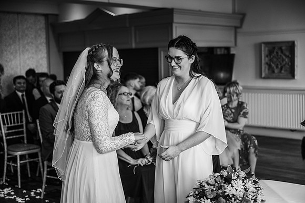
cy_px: 102
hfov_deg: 37.5
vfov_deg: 25.5
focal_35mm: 53
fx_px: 449
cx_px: 152
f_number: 2.8
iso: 560
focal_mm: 53
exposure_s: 1/200
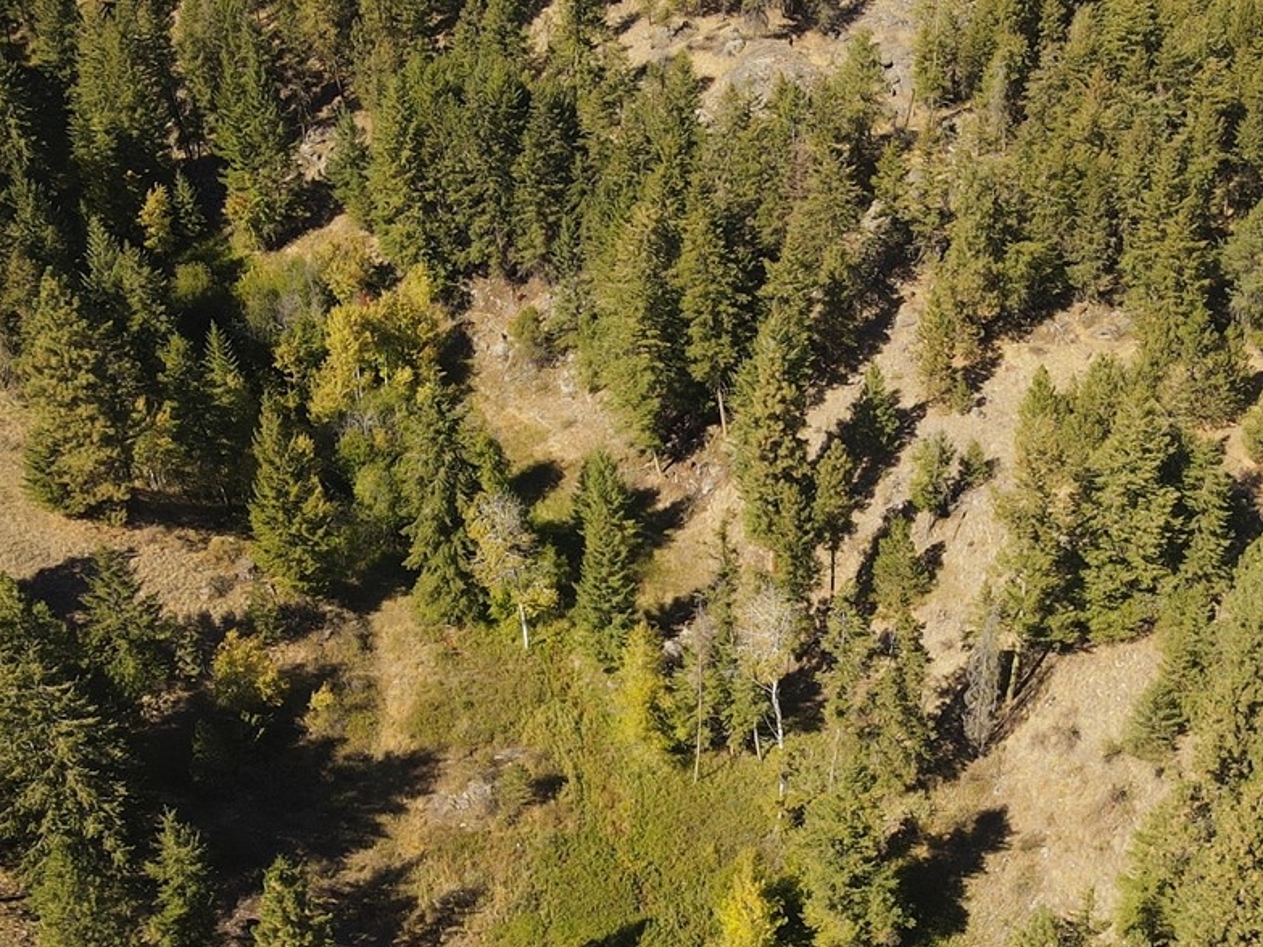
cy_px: 697
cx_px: 830
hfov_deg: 38.5
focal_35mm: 49
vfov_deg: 29.3
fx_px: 1788
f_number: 2.8
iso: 100
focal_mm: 4.5
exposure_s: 1/500
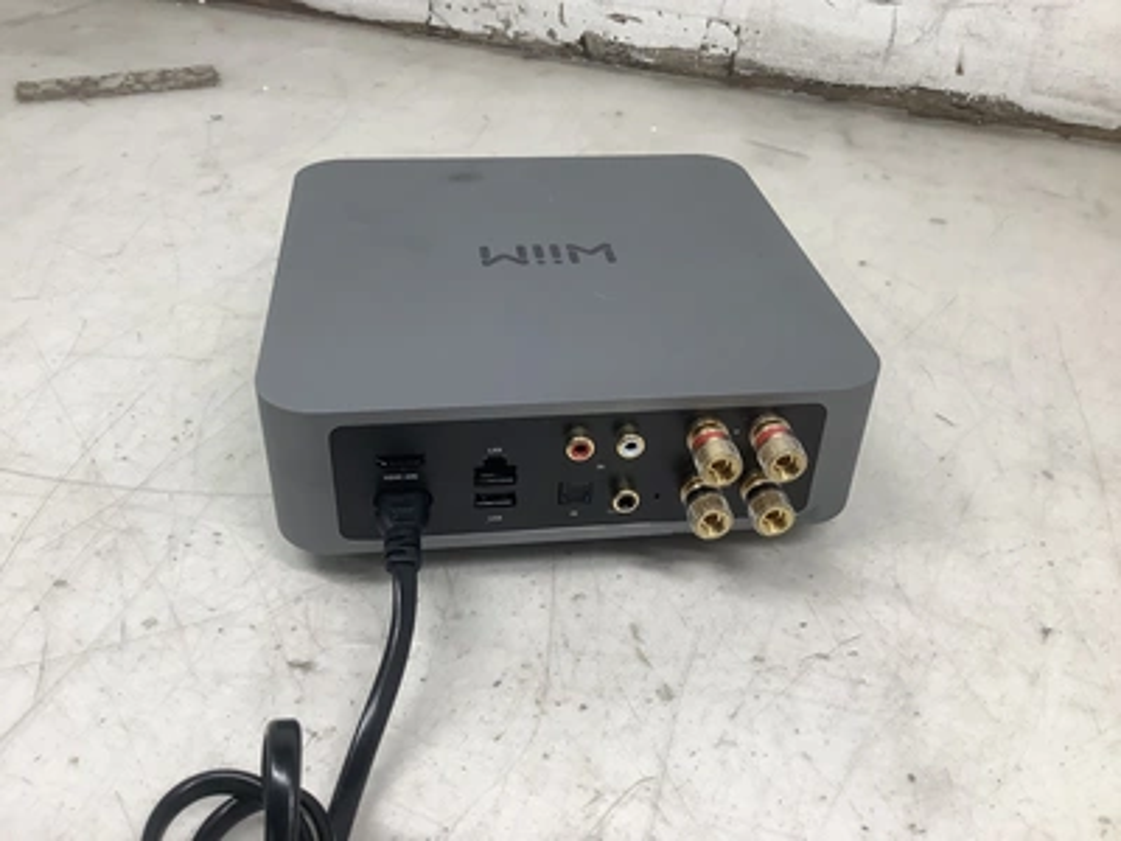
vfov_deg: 45.4
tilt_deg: -36.4
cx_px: 560
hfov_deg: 58.4
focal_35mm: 31
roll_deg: -0.6
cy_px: 420
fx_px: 1004
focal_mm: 3.3
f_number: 2.4
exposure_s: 1/120
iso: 80
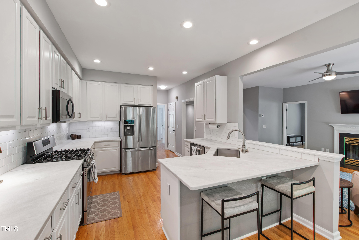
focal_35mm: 15
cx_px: 180
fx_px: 150
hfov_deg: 100.4
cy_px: 120
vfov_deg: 77.3
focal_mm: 10
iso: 100
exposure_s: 1/1.25
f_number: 8
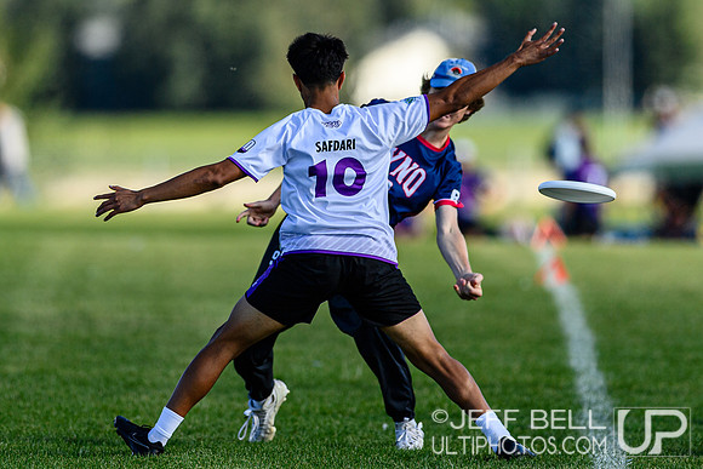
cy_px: 182
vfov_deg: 1.7
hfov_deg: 2.6
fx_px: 15504
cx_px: 296
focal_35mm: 794
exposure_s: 1/2000
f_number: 3.2
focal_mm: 400
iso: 100
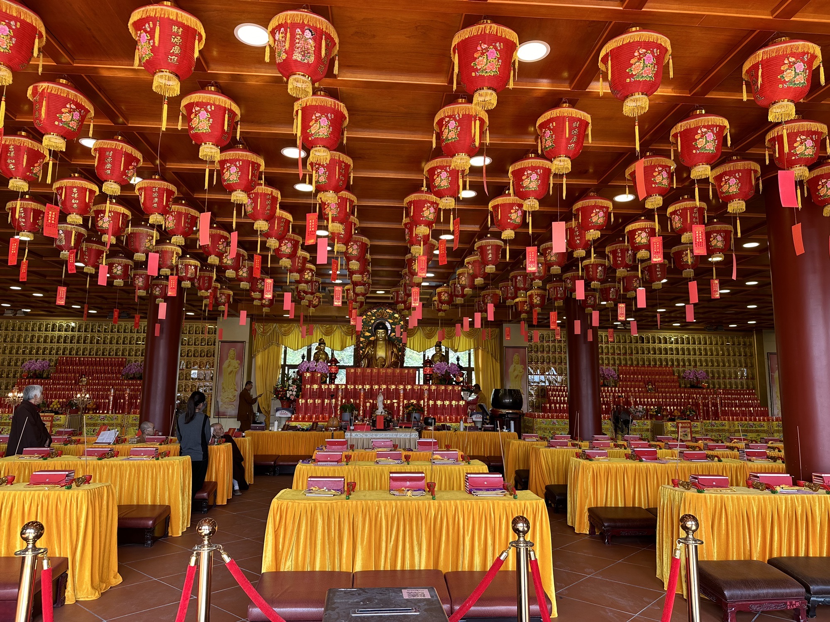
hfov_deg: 71.6
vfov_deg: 56.8
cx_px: 415
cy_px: 311
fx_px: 575
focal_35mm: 24
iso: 64
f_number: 1.78
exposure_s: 1/121
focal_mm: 6.86
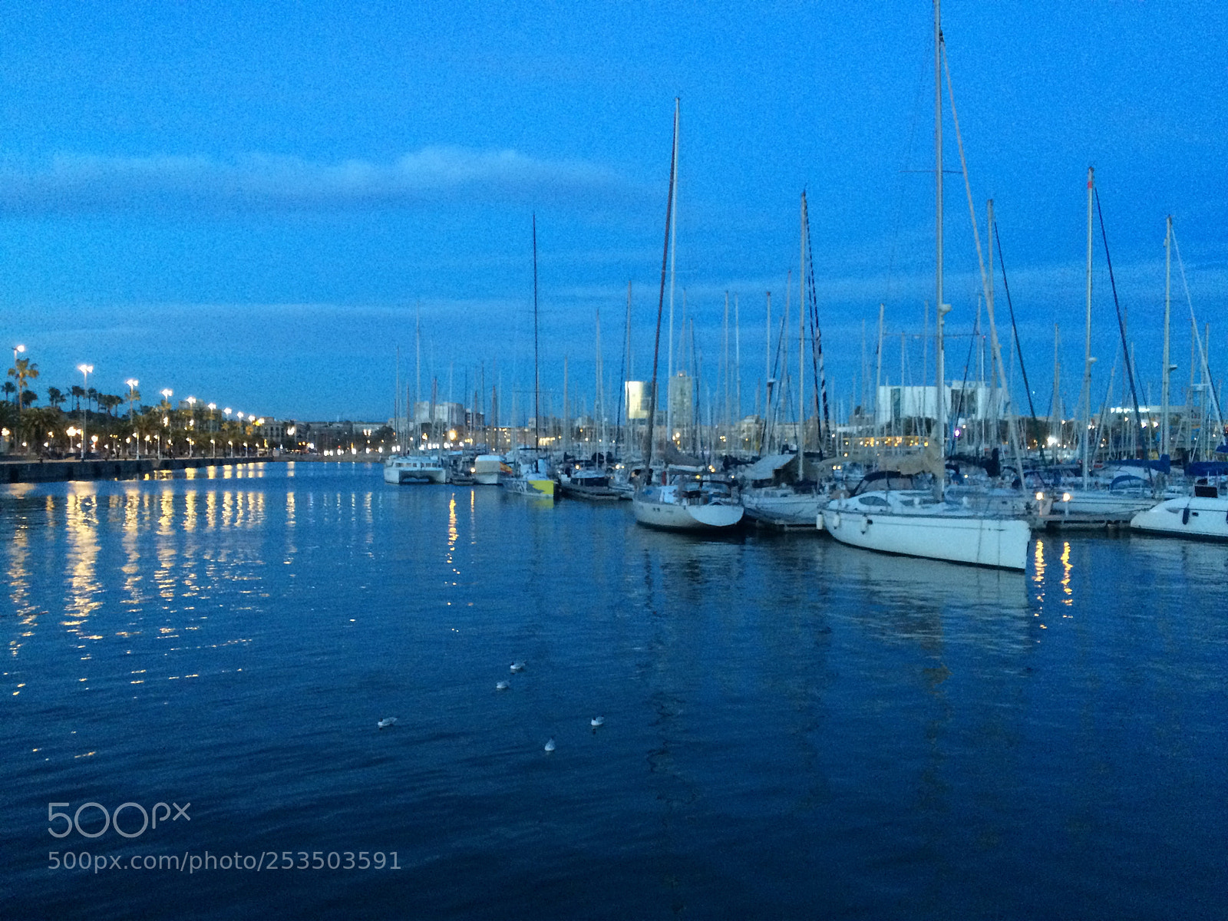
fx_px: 1029
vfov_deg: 48.2
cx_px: 614
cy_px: 460
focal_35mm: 29
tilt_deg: -0.9
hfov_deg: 61.7
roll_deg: +0.5
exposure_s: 1/20
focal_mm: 4.15
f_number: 2.2
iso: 250
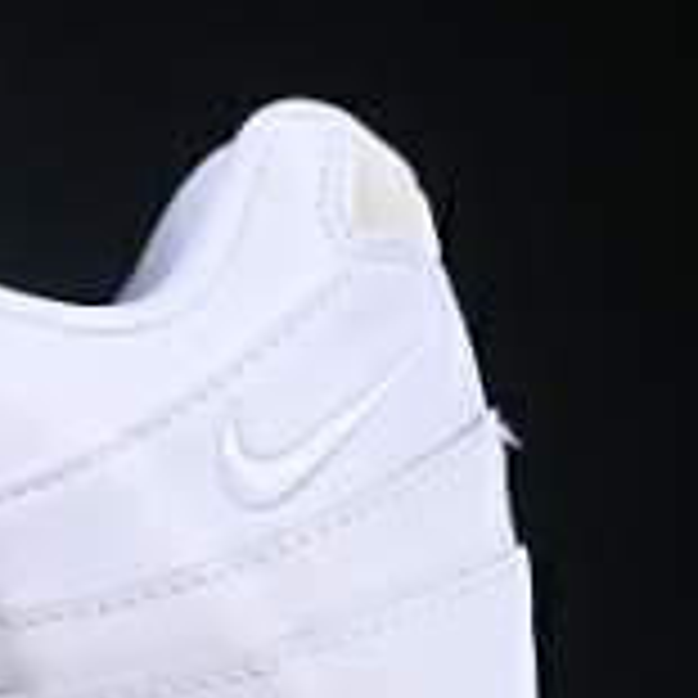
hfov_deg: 5.7
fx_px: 6867
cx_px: -599
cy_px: 468
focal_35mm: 301
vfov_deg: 5.8
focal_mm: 50
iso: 160
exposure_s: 1/80
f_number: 8
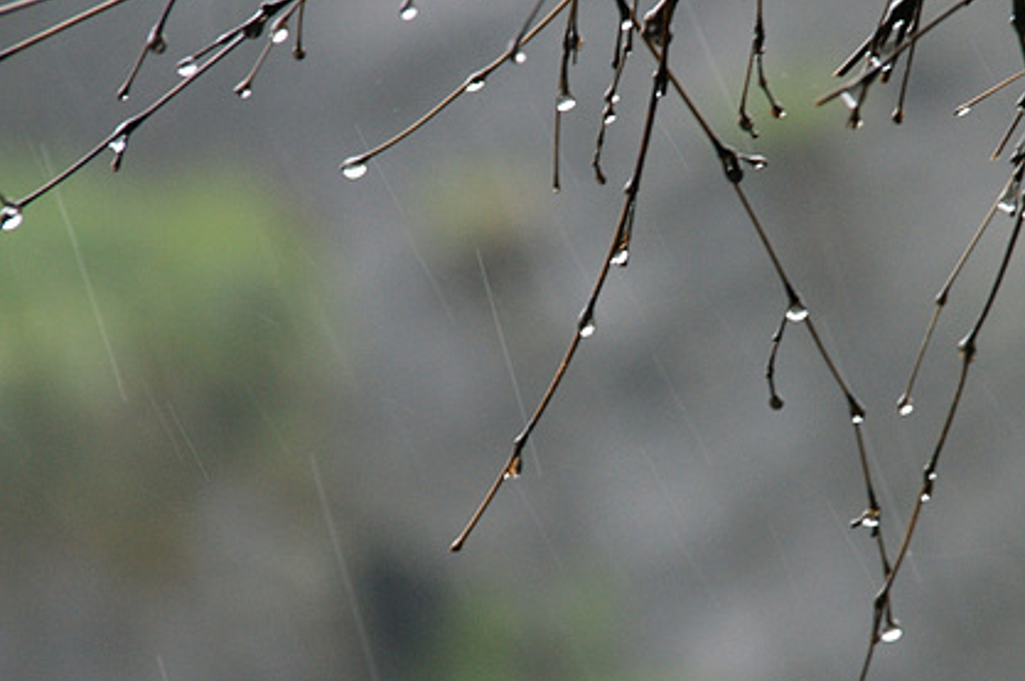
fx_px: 14305
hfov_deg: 4.1
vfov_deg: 2.7
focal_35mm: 503
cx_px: 644
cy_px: 343
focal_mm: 200
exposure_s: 1/60
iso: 400
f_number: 7.1
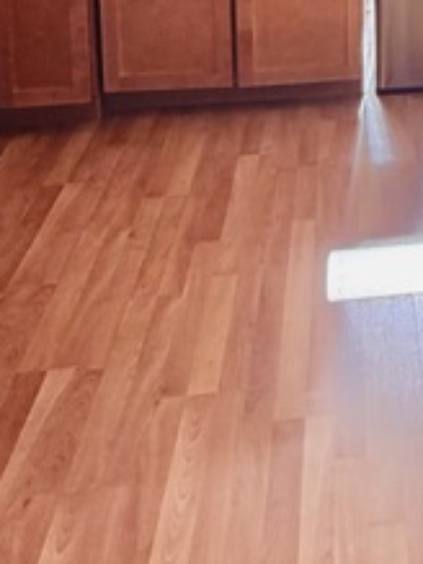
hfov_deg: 19.6
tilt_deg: -9.0
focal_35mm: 69
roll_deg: +0.0
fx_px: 1125
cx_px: 555
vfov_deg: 24.9
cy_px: -144
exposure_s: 1/125
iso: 64
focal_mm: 2.22
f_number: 2.2
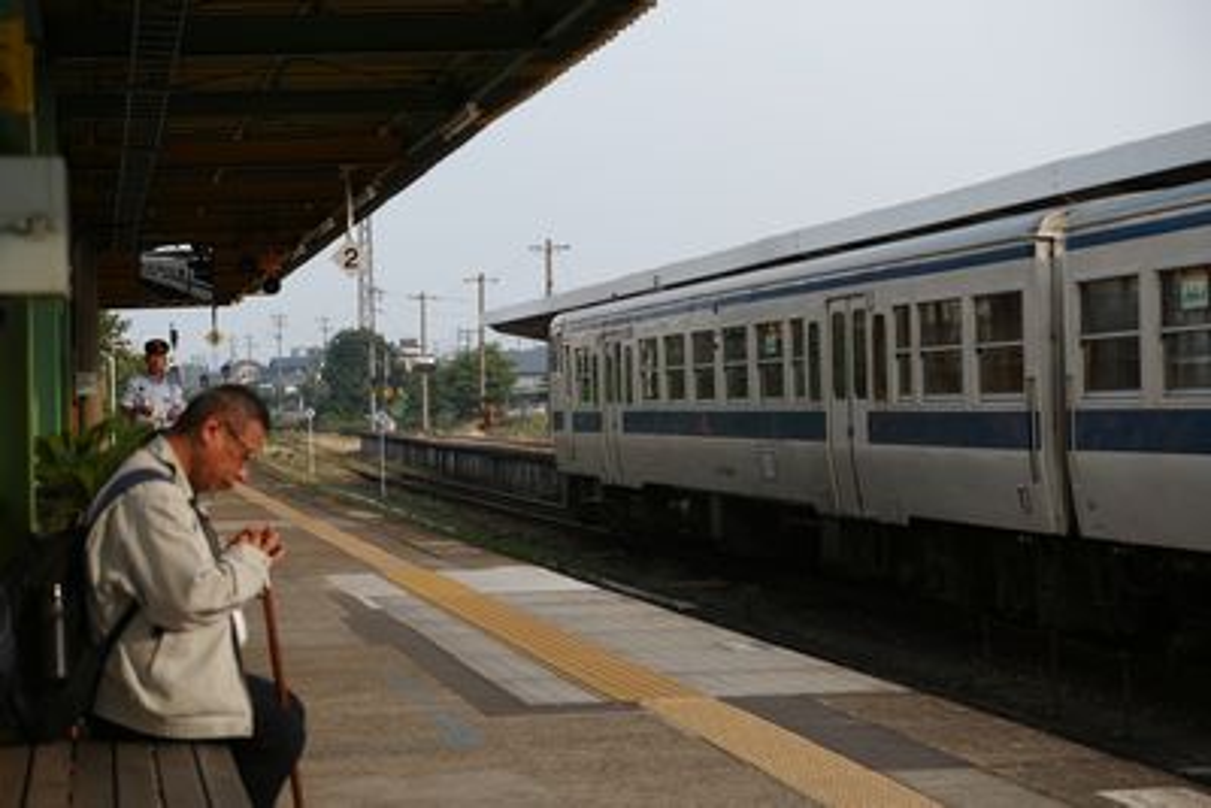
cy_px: 404
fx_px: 2524
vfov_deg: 18.2
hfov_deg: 27.0
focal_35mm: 75
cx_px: 606
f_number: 4
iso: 100
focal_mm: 50
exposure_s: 1/640
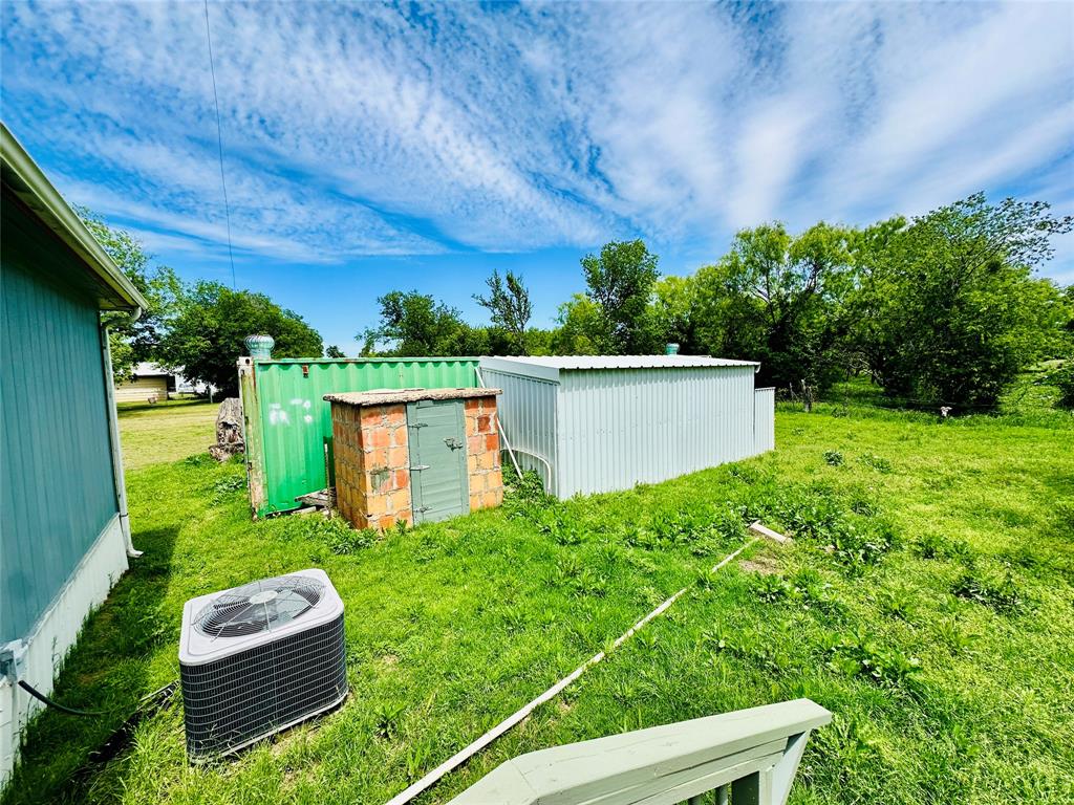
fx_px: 434
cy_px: 402
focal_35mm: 14
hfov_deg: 102.1
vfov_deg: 85.7
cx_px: 537
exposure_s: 1/2092
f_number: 2.2
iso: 50
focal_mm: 2.22
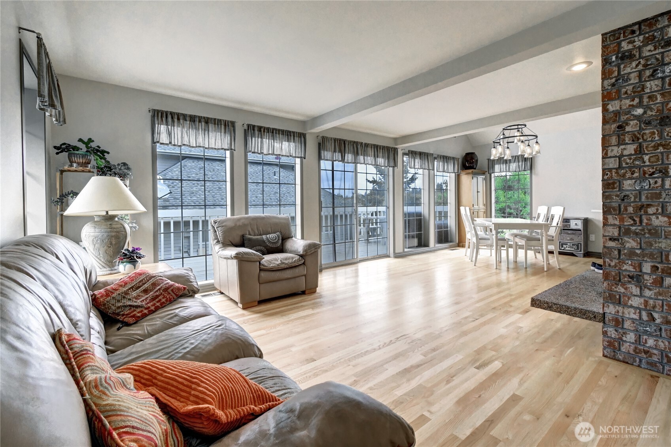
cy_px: 224
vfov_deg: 77.3
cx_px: 336
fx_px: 280
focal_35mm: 15
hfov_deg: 100.4
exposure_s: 1/25
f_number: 11
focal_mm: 10
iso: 3200
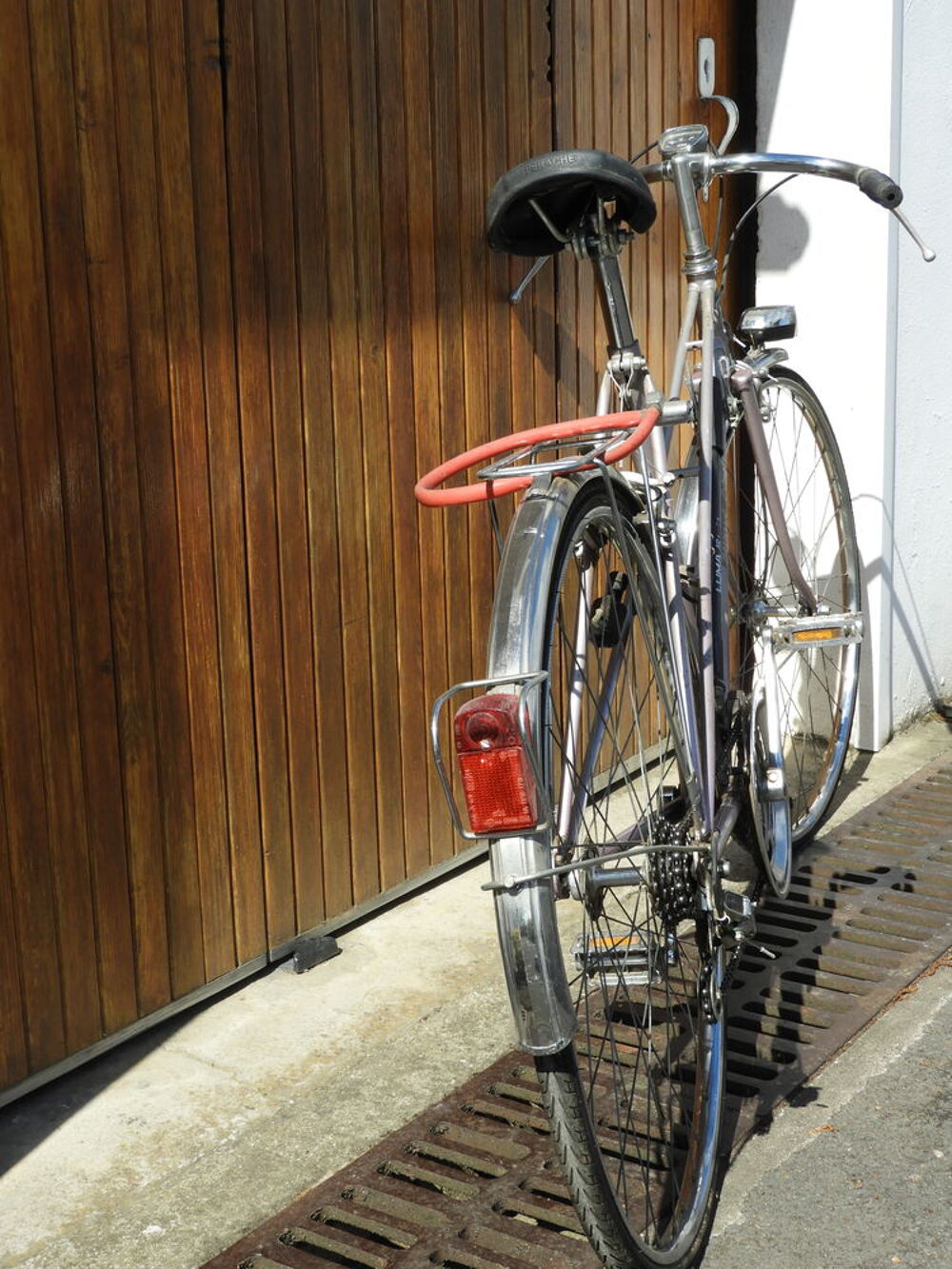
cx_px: 476
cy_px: 634
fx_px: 2016
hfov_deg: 26.6
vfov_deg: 34.9
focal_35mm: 55
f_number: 4
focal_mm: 9.9
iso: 100
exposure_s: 1/800
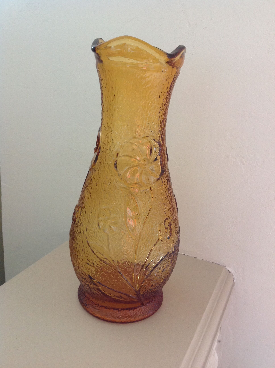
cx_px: 138
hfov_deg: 40.6
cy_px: 184
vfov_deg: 52.7
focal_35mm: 35
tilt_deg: -17.9
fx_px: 372
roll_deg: -3.7
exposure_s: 1/15
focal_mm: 4.28
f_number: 2.4
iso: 160
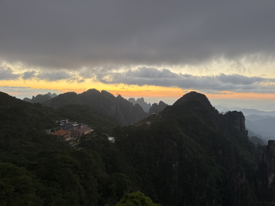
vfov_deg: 56.8
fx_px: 191
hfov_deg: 71.6
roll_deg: -0.5
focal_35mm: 24
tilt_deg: -2.7
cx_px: 138
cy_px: 103
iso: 160
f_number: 1.78
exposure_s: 1/121
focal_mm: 6.76
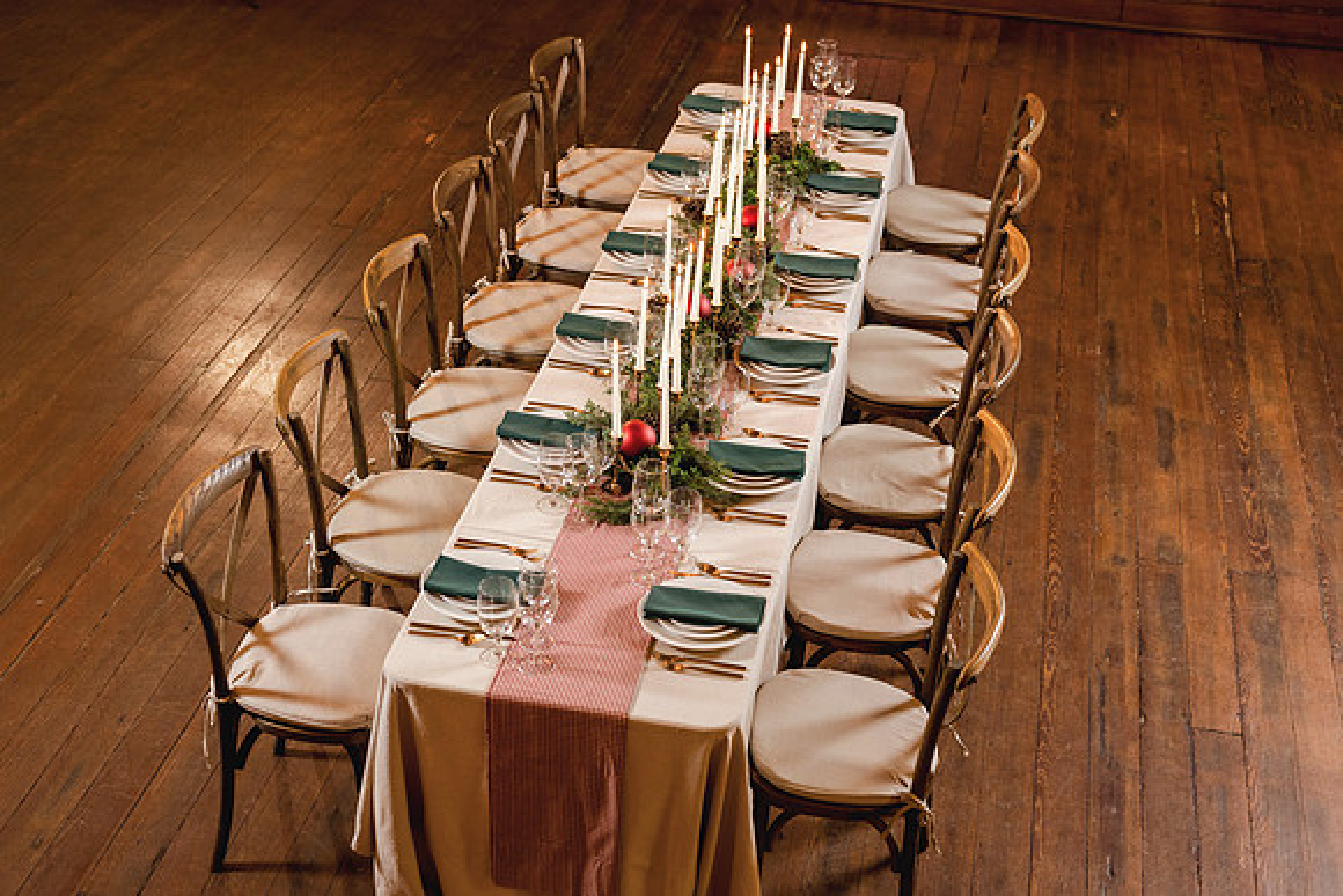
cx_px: 672
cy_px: 437
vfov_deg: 26.4
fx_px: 1913
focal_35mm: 51
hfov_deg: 38.7
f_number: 3.2
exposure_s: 1/80
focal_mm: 50
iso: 400
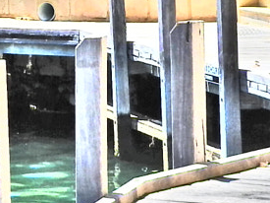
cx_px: -186
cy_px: -274
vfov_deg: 6.1
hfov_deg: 8.2
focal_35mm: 233
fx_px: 1817
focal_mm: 7.2
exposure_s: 1/1000
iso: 100
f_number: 3.8
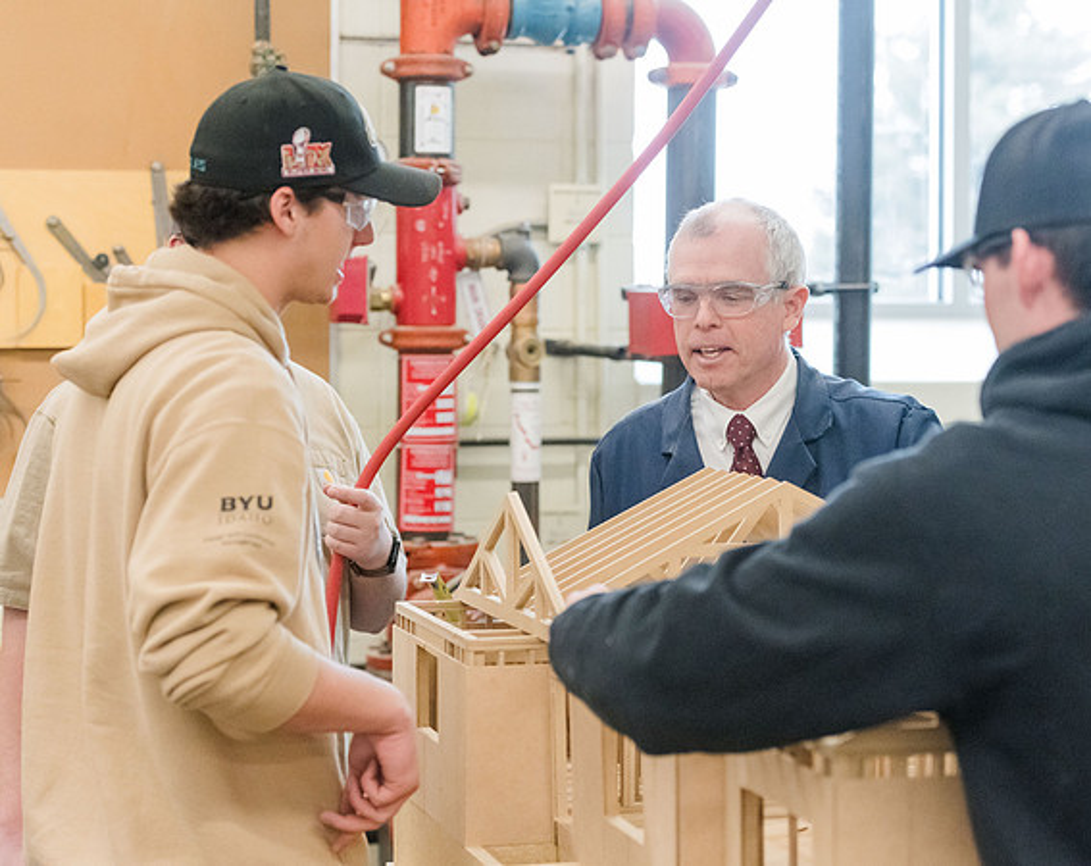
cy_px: 432
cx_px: 648
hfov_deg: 23.2
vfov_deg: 18.6
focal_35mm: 82
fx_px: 2648
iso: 6400
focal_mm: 70
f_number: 2.8
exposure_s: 1/1600
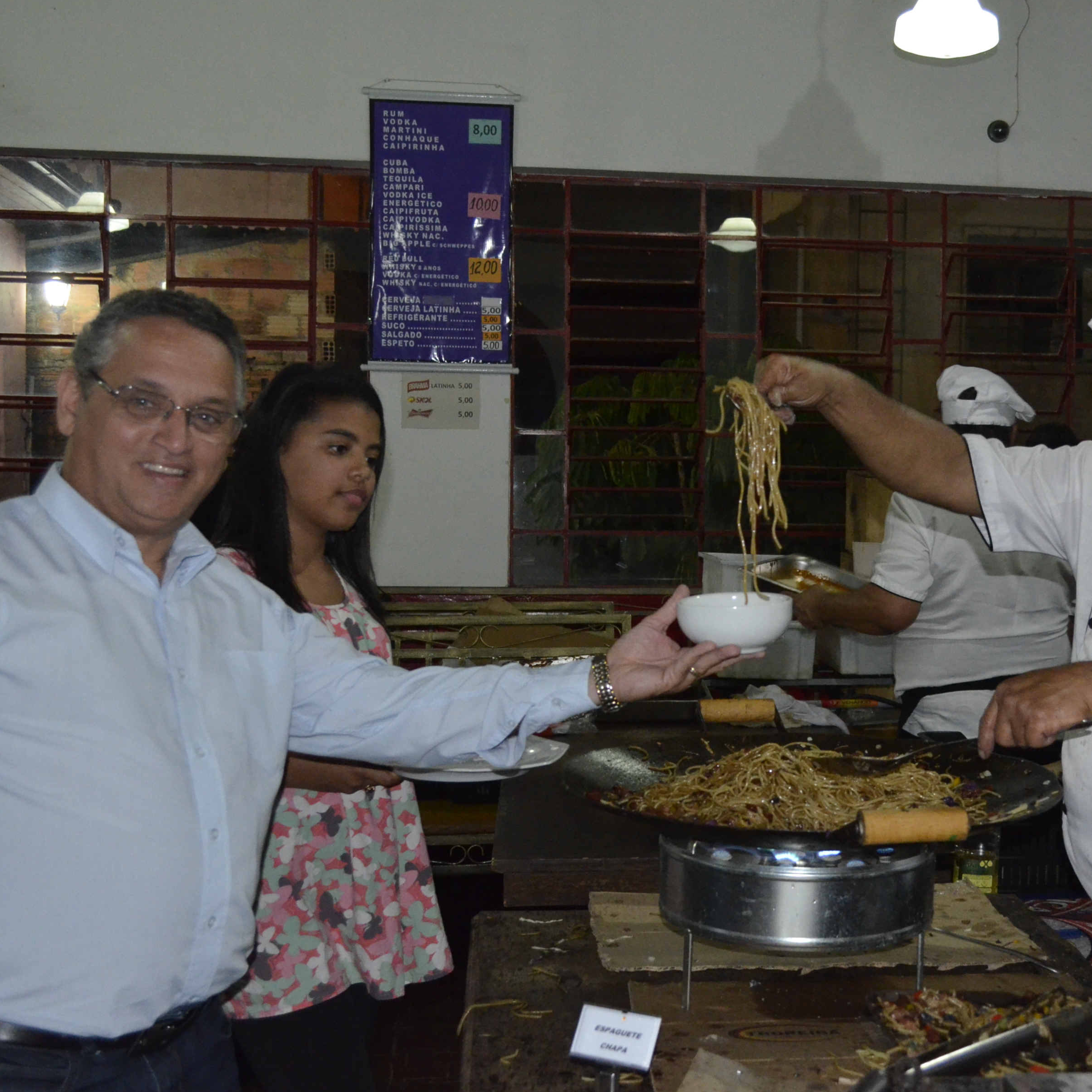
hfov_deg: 35.7
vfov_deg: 36.1
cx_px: 727
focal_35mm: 47
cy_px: 548
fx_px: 1677
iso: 3200
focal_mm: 24
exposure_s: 1/60
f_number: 4
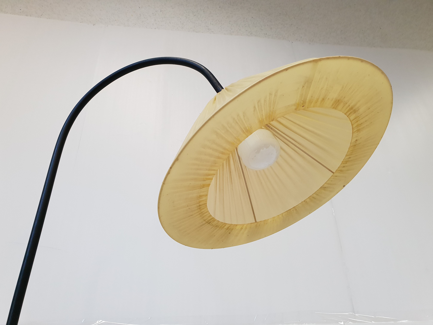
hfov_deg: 67.3
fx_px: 325
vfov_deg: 53.1
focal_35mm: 26
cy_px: 162
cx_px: 216
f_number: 2.4
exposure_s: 1/50
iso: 250
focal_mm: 4.3
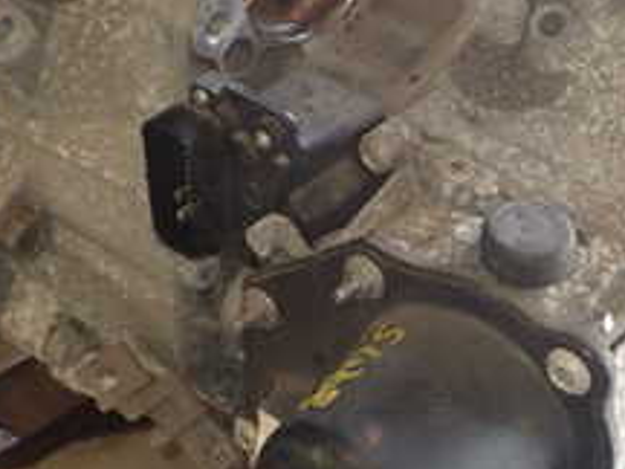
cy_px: 255
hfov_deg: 21.5
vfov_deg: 16.6
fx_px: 1607
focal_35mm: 89
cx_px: 556
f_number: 2.4
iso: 200
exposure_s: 1/50
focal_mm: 5.79
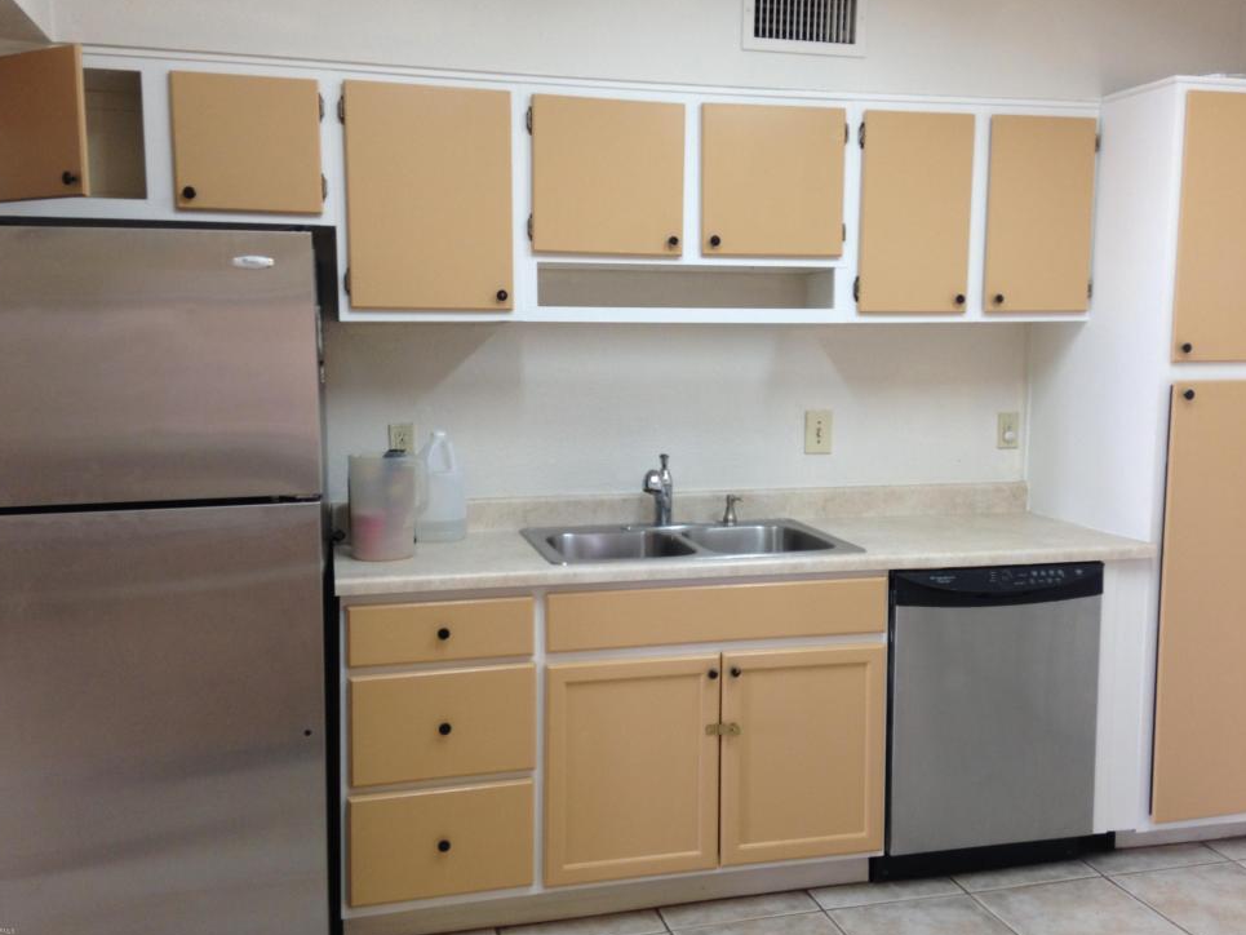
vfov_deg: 40.7
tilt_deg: -3.4
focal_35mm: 35
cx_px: 640
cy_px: 466
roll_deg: -2.3
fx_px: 1260
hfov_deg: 52.6
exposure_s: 1/20
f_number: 2.4
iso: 50
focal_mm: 4.12
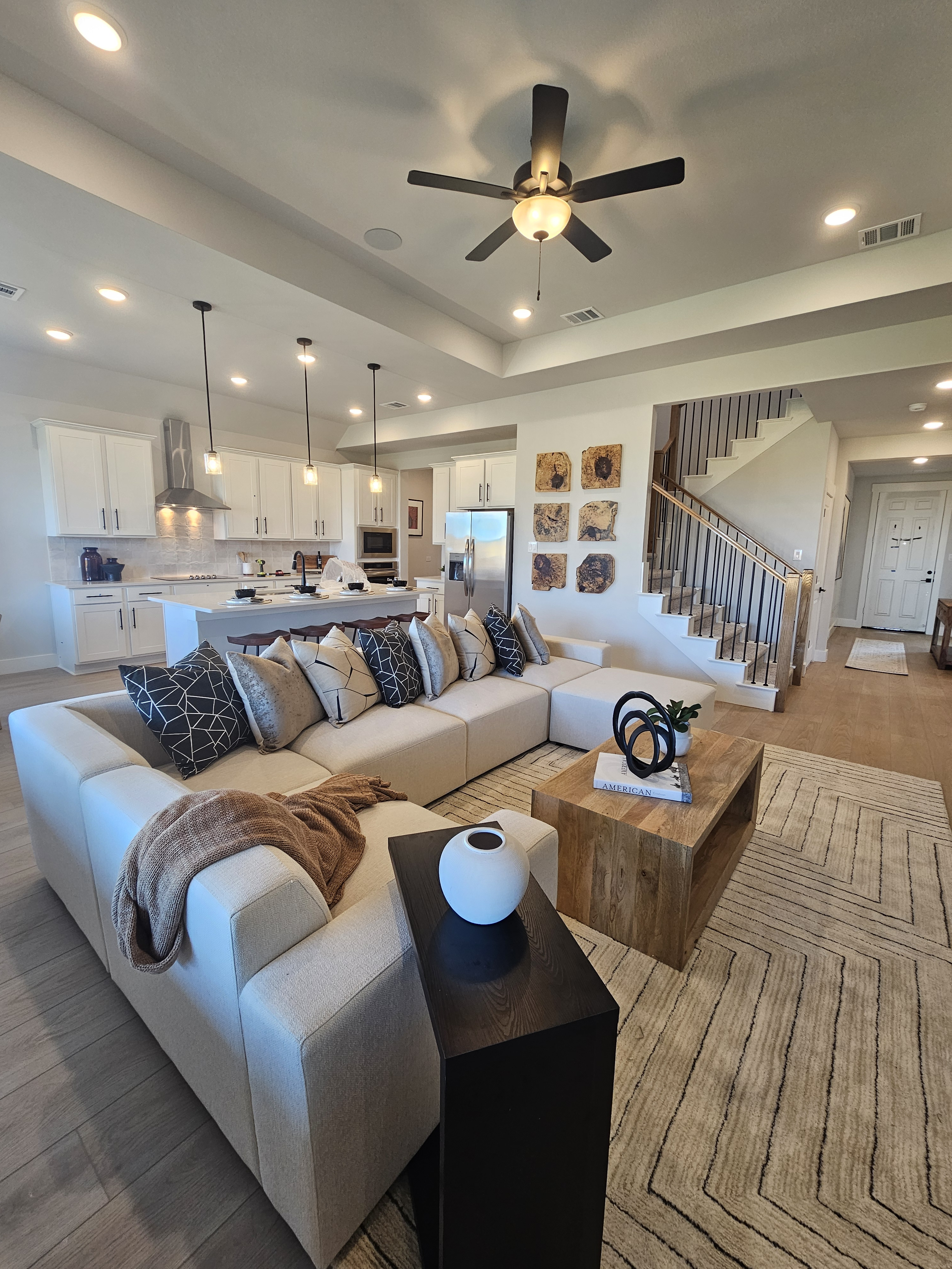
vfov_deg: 106.2
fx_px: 477
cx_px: 476
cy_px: 634
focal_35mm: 13
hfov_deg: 89.9
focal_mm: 2.2
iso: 100
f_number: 2.2
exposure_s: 1/60
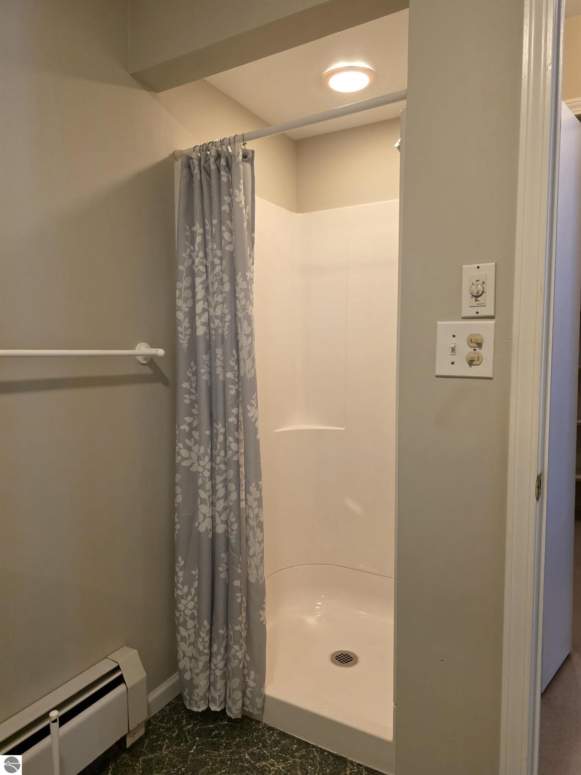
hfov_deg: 58.9
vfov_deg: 73.9
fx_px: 515
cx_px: 290
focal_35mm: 23
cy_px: 388
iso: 640
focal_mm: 6.3
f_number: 1.7
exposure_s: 1/120
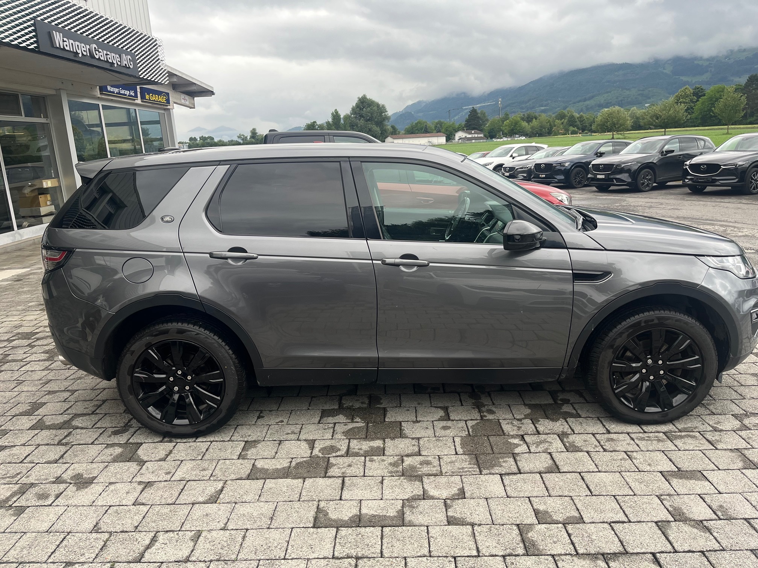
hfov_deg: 67.3
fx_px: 569
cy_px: 284
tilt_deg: -10.9
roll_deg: +4.0
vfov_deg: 53.1
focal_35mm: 26
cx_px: 379
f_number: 1.6
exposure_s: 1/467
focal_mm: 5.1
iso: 50
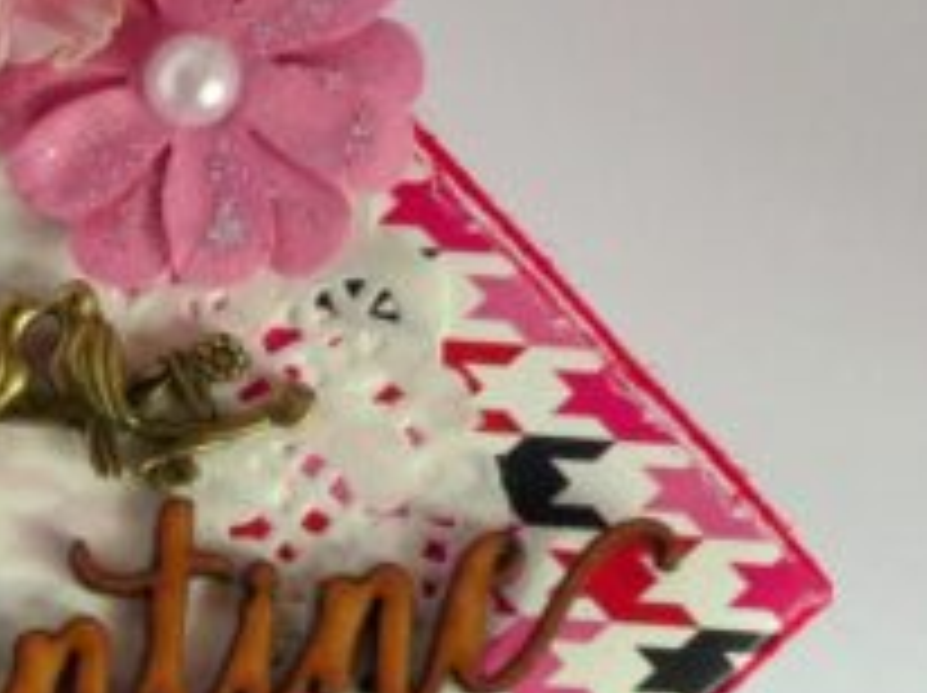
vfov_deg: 10.8
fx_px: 3665
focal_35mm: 137
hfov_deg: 14.1
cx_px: -108
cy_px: 531
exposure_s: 1/100
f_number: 4.5
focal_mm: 8.4
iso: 200
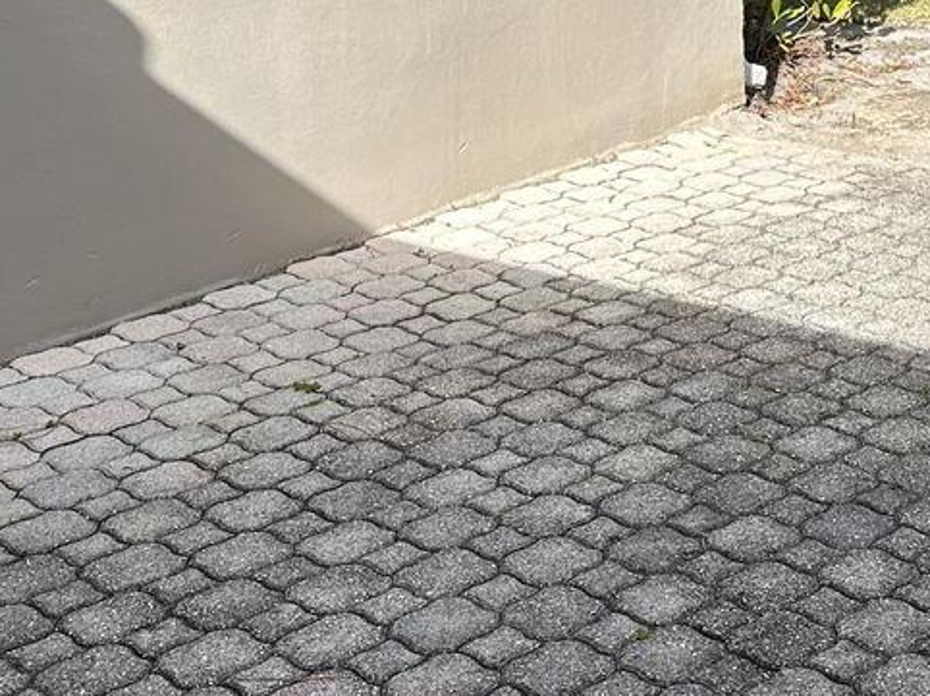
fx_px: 1826
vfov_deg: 20.1
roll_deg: +1.0
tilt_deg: -6.8
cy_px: -170
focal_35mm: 68
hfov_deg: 26.9
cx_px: 941
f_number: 1.78
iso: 80
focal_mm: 6.86
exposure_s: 1/1949
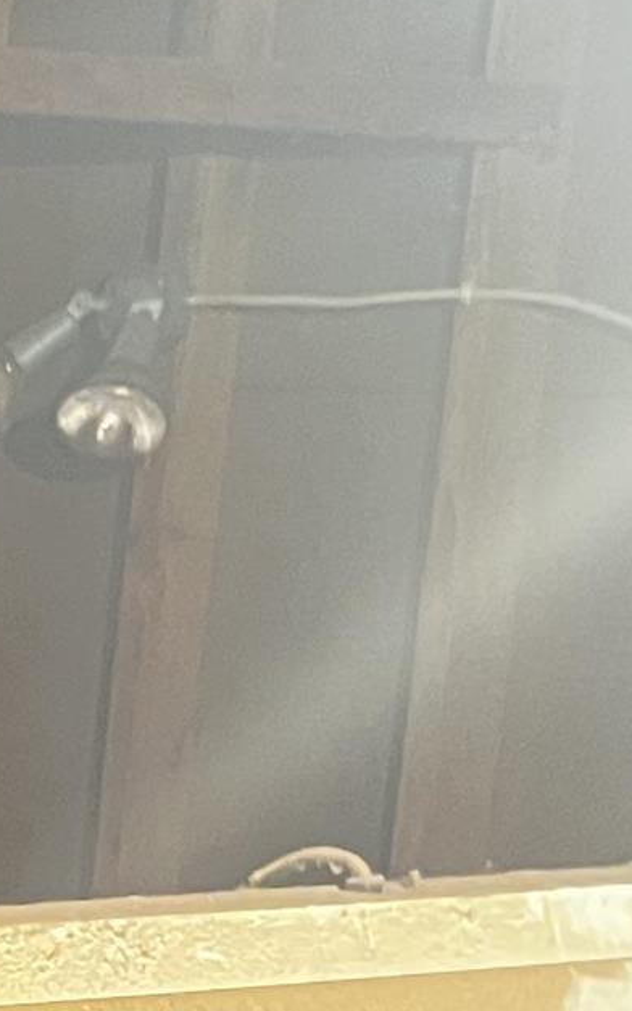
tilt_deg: -12.8
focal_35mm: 135
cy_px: 1217
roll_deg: -1.4
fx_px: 3720
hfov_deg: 7.9
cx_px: -1467
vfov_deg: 14.9
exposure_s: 1/40
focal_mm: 5.1
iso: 400
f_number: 1.6
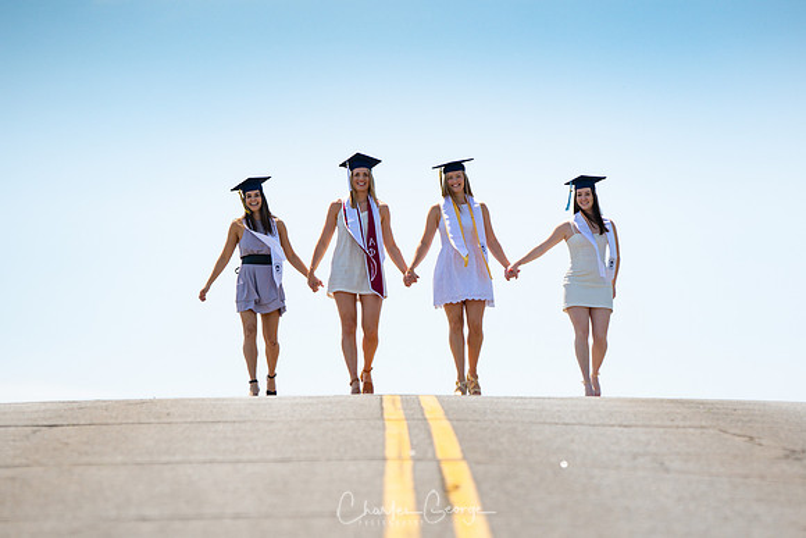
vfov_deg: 5.4
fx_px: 5741
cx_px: 466
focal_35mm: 256
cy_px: 272
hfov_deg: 8.0
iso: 100
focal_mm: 145
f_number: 2.8
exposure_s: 1/1600
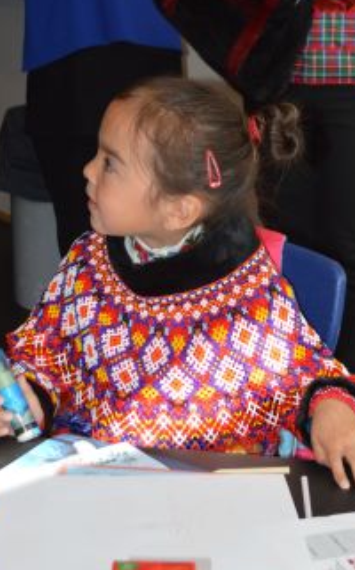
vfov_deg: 25.6
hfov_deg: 16.2
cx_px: 251
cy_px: 153
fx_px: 1241
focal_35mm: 80
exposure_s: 1/200
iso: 200
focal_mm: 28
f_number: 4.5
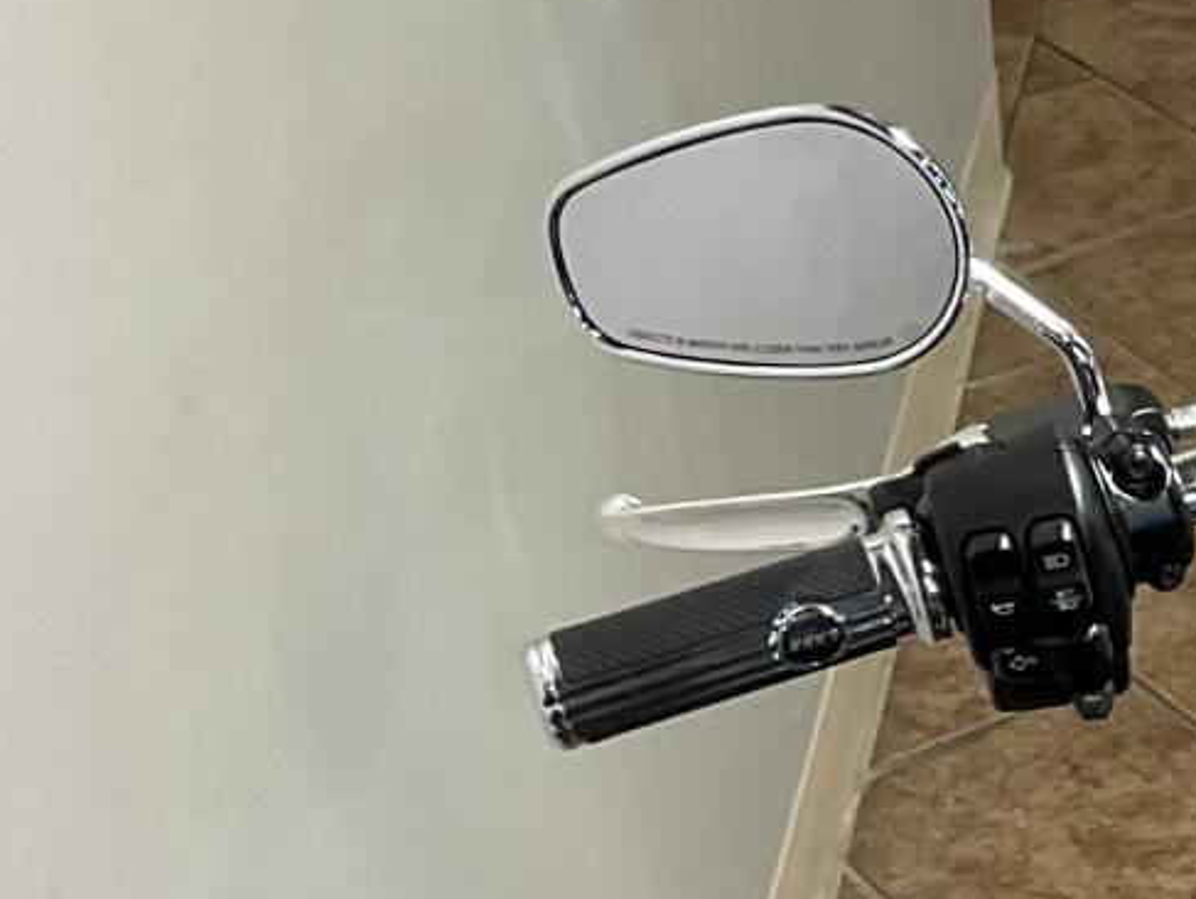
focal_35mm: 119
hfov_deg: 15.1
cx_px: 1879
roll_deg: -5.0
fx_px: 4115
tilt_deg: -37.0
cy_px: 823
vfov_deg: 12.4
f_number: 1.8
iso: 64
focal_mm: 3
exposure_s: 1/60
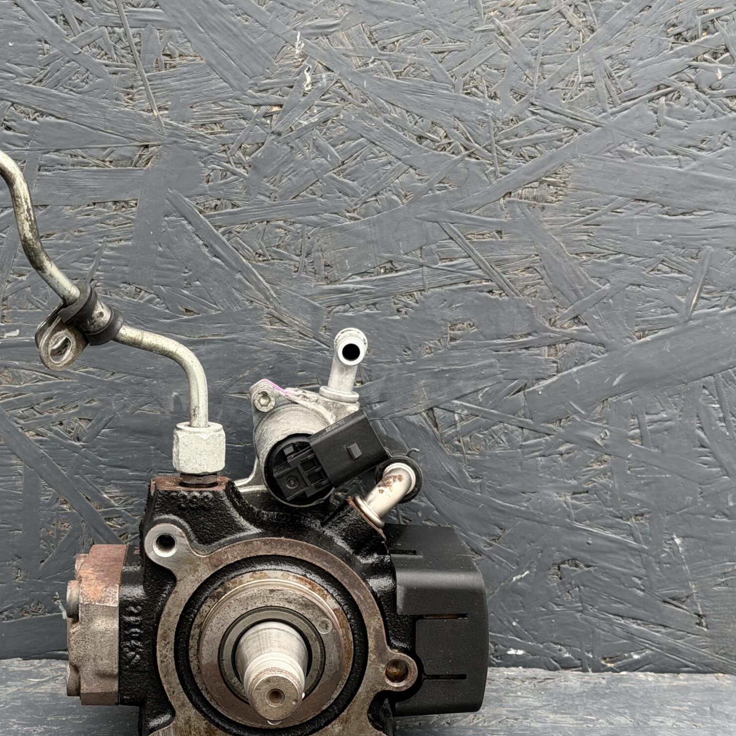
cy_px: 409
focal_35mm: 73
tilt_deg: -13.9
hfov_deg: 23.5
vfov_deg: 23.7
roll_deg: -0.2
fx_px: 1756
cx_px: 231
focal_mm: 6.76
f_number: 1.78
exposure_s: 1/185
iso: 50
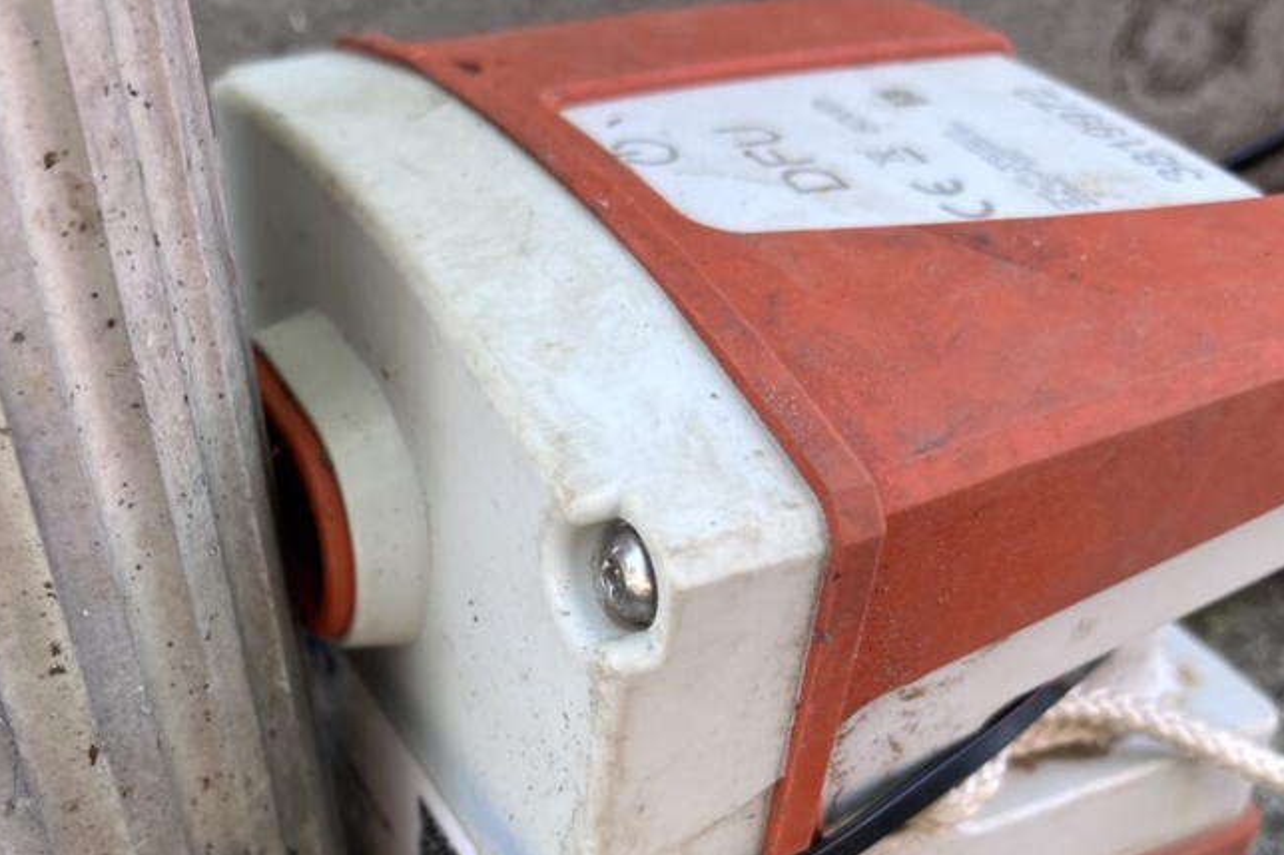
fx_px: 1533
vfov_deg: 30.3
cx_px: 427
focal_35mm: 43
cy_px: 700
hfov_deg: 44.8
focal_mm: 5.1
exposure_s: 1/134
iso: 32
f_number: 1.6
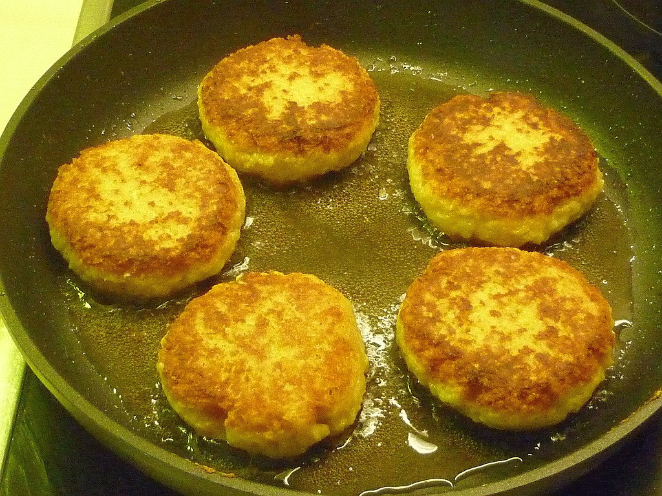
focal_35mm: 64
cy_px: 248
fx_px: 1224
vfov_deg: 22.9
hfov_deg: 30.3
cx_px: 331
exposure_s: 1/30
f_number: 2.9
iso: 800
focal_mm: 5.9
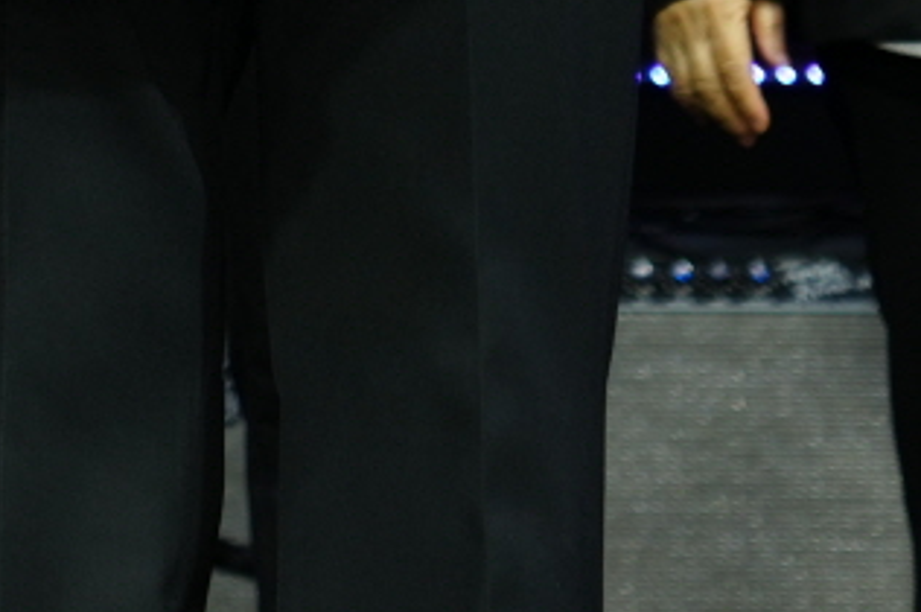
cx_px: -758
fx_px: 10350
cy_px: -1072
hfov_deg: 5.0
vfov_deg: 3.3
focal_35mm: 405
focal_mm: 71
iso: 250
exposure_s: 1/200
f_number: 4
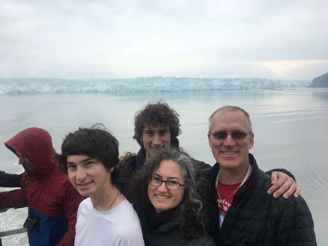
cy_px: 123
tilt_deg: -6.8
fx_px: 275
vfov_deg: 48.2
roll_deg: +1.2
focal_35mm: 29
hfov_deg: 61.7
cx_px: 164
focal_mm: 4.15
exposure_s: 1/403
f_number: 2.2
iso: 25
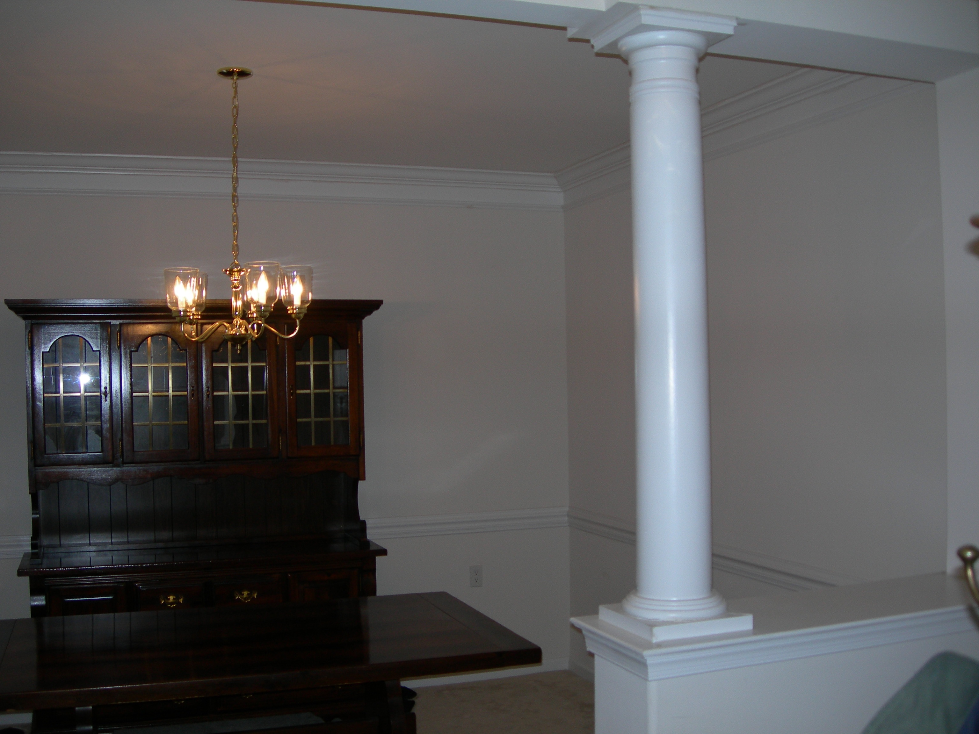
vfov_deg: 37.7
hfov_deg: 49.0
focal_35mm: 38
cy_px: 367
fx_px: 1075
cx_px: 490
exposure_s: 1/60.1
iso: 50
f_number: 2.8
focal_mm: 7.8
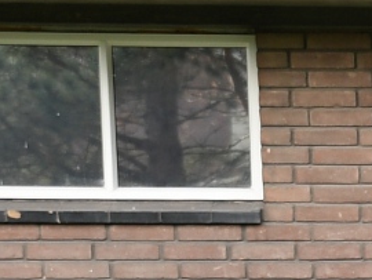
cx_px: 1116
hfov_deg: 4.9
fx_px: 4130
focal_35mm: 384
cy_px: 897
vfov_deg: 3.8
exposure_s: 1/60
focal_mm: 30
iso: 100
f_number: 4
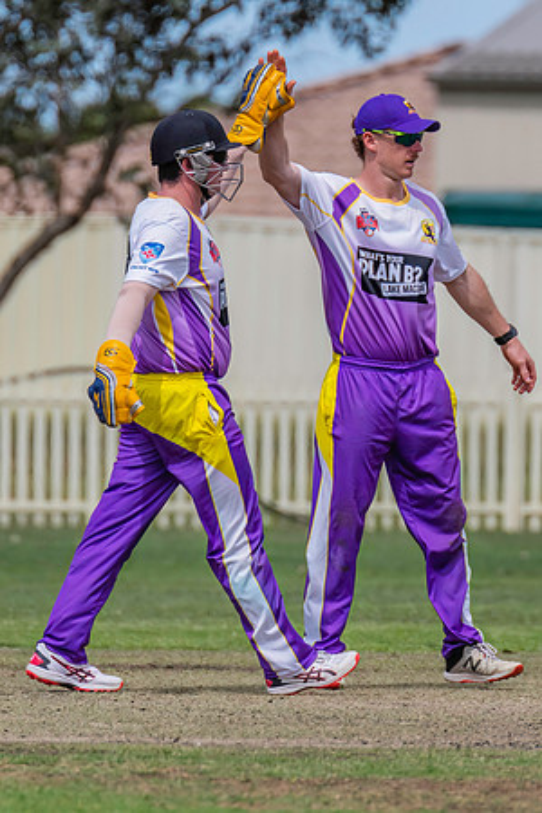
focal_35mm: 924
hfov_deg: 1.5
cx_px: 144
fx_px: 20858
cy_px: 412
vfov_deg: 2.2
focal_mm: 600
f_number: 8
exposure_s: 1/2500
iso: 800
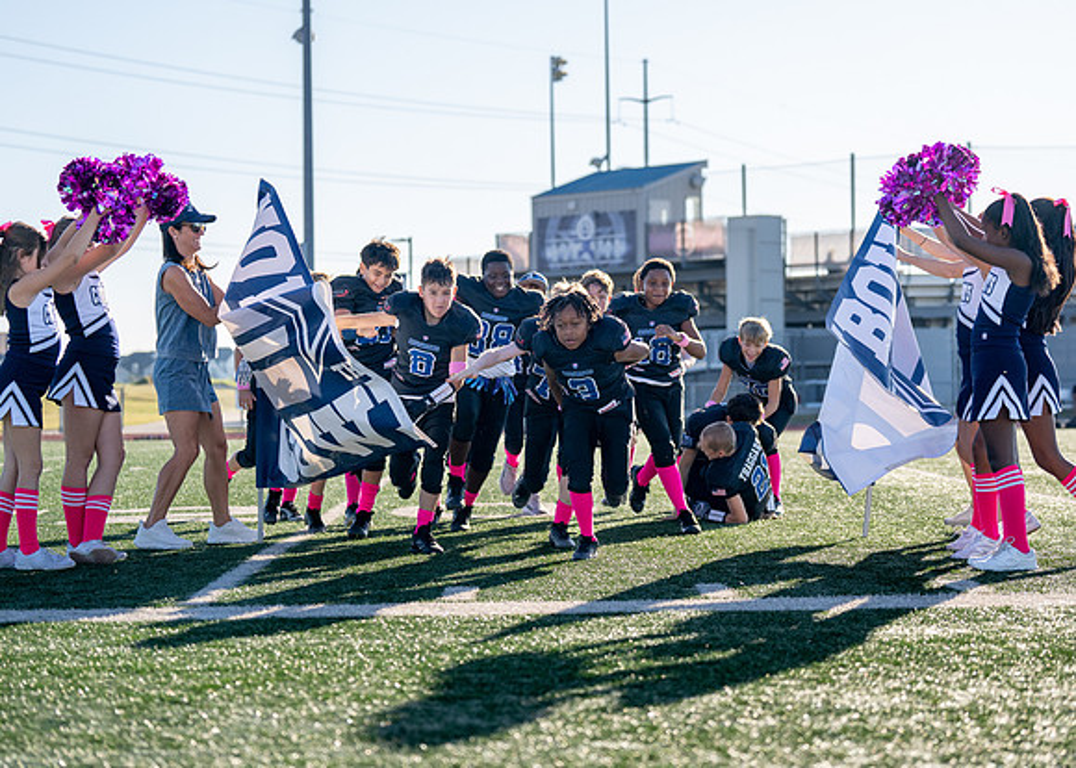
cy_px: 351
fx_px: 2620
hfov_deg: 23.2
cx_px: 586
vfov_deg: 16.7
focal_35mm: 86
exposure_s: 1/2500
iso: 250
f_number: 2.8
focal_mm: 70
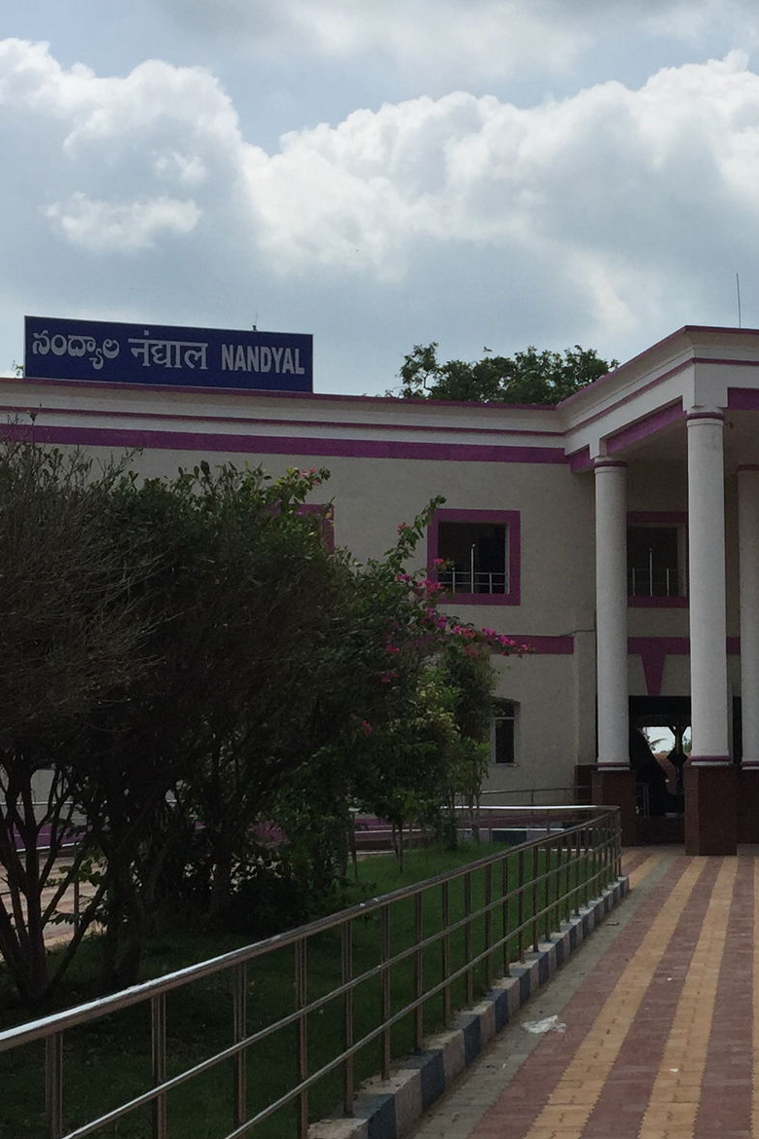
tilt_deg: +4.8
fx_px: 2087
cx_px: 668
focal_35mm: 66
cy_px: 670
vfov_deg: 30.5
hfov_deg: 20.2
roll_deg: +2.1
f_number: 2.2
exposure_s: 1/5650
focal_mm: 4.15
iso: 32
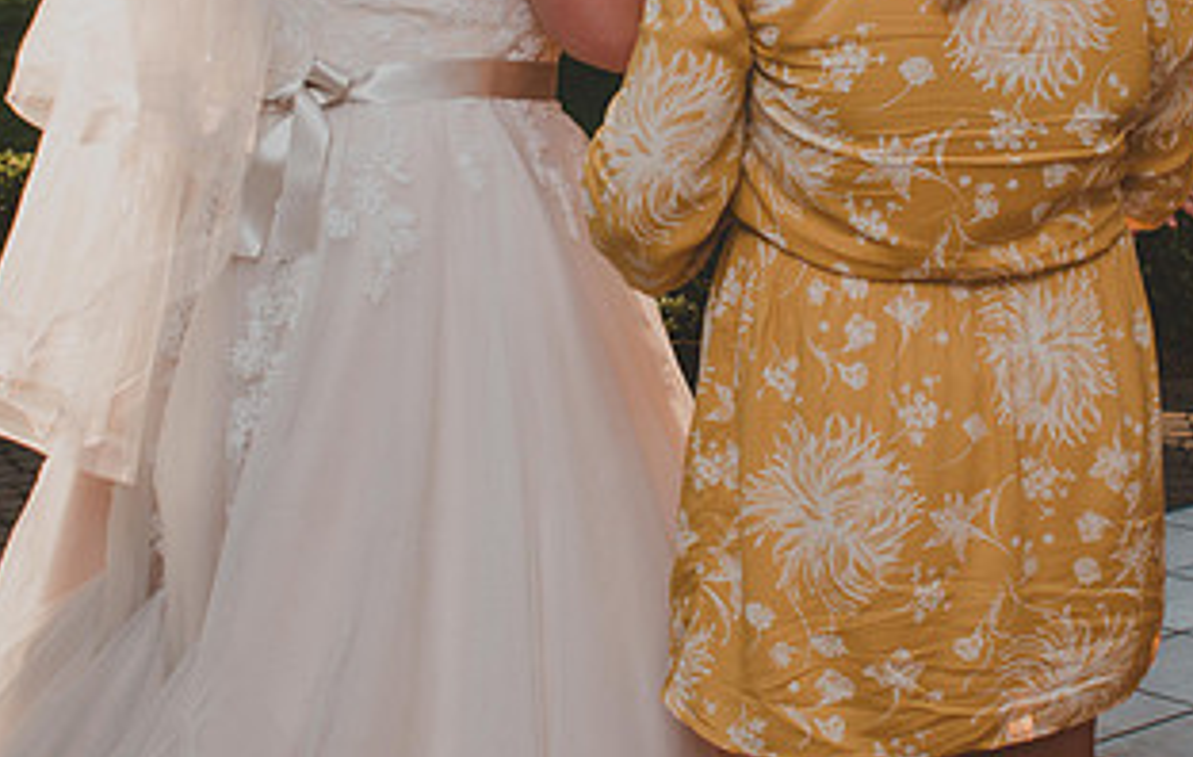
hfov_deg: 23.2
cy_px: 20
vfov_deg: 14.6
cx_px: 706
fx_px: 2906
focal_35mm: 89
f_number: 7.1
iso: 100
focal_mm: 29
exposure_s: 1/200
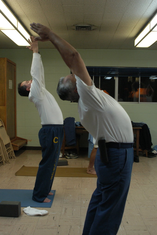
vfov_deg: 53.2
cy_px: 118
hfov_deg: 36.8
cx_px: 78
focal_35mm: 36
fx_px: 236
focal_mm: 24
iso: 1000
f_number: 5.6
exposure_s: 1/50
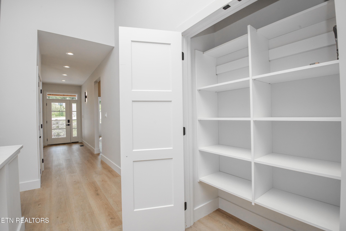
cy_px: 116
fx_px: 154
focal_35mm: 16
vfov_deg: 73.7
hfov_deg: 96.7
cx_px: 173
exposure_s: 1/250
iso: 400
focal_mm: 16
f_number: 9
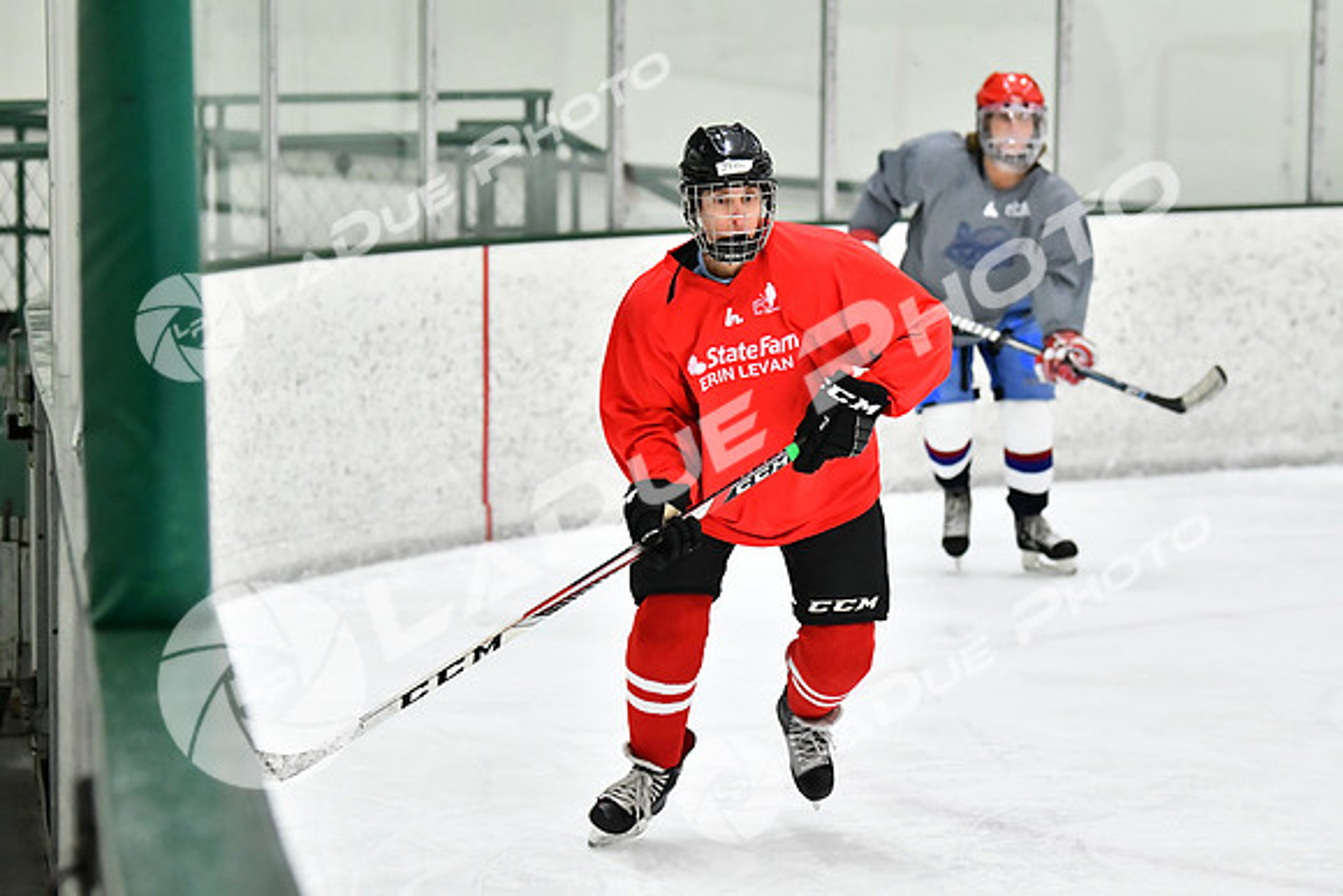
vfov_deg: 7.3
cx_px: 672
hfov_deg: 11.0
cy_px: 448
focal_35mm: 188
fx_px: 6996
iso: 5000
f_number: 2.8
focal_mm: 125
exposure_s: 1/1250
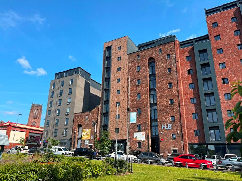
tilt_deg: +18.6
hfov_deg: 67.3
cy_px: 90
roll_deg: -1.3
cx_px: 121
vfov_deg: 53.1
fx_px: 182
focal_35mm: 26
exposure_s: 1/2222
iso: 50
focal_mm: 5.1
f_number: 1.6
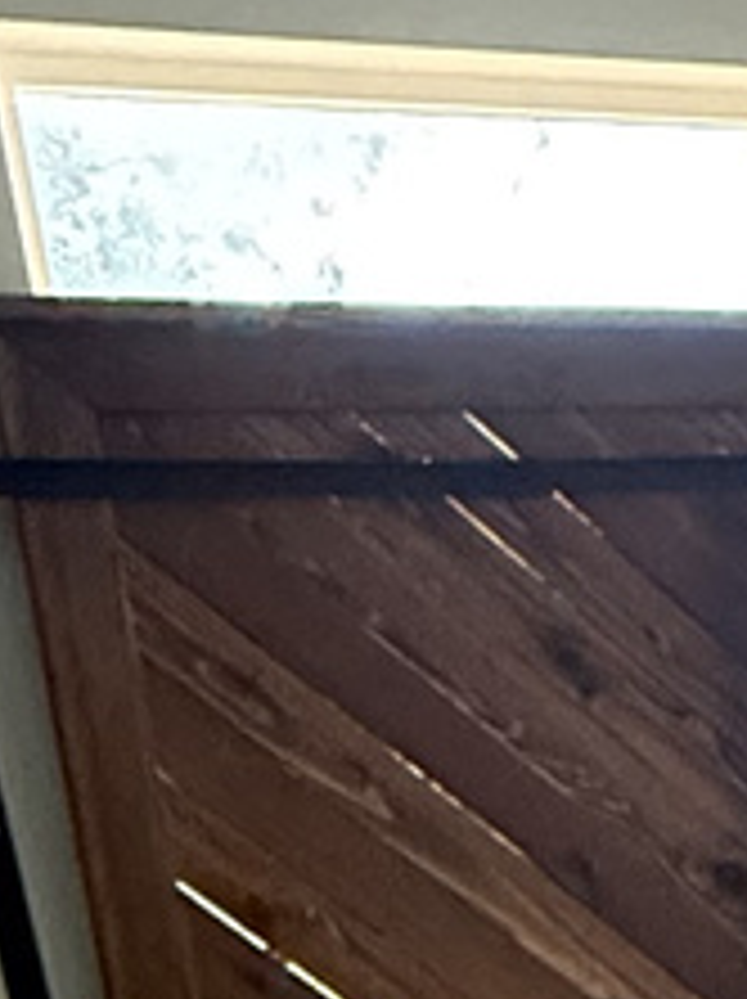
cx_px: 1494
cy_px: 1426
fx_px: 2796
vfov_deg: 18.3
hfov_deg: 13.2
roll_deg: +3.7
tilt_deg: -15.5
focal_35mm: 97
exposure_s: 1/60
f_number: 2.2
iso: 800
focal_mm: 2.22
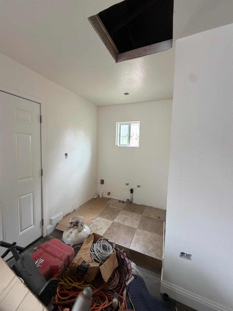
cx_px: 116
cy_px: 156
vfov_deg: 102.0
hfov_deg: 85.7
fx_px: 126
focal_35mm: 14
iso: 250
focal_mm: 2.22
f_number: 2.2
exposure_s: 1/121
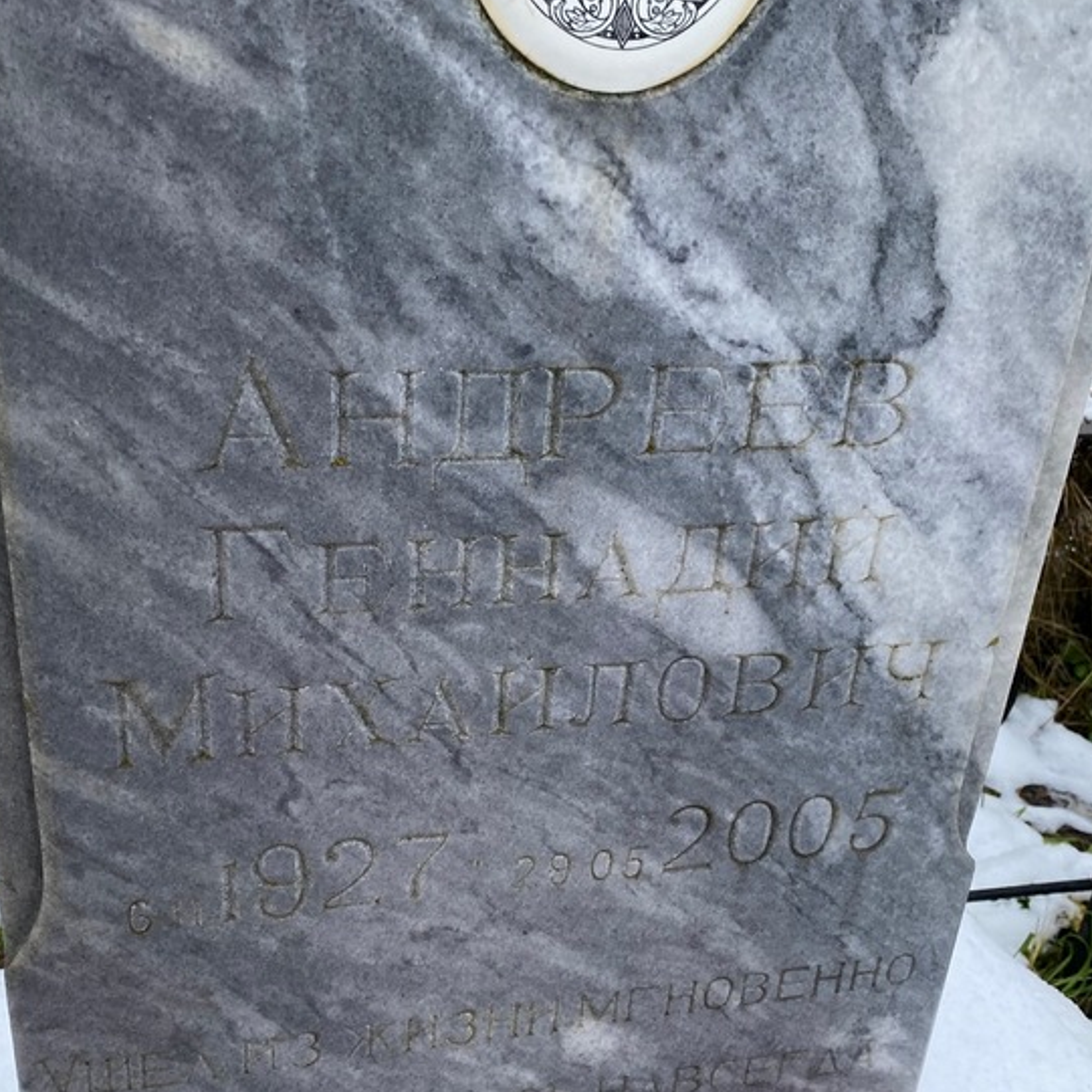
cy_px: 573
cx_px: 428
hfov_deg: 48.1
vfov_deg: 48.4
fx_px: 1213
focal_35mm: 34
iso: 125
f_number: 1.8
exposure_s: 1/121
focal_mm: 4.25
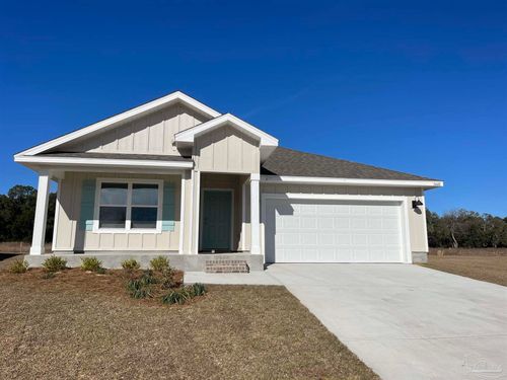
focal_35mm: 26
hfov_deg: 67.3
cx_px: 254
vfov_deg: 53.1
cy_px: 190
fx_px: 381
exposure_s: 1/10989
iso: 32
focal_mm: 5.1
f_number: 1.6
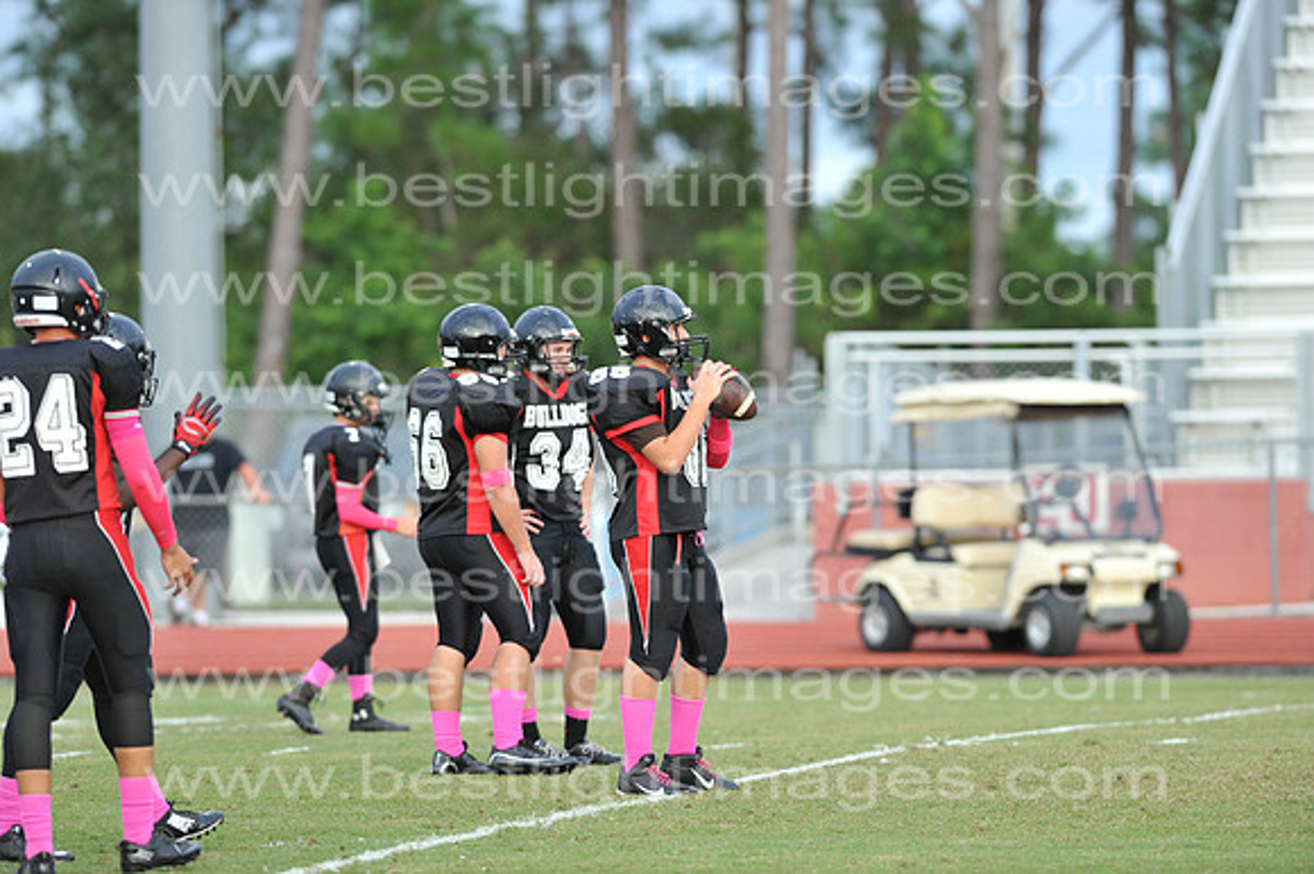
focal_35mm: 300
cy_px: 437
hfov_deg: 6.9
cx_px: 657
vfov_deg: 4.6
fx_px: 10943
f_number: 4
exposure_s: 1/1250
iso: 1000
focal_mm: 300
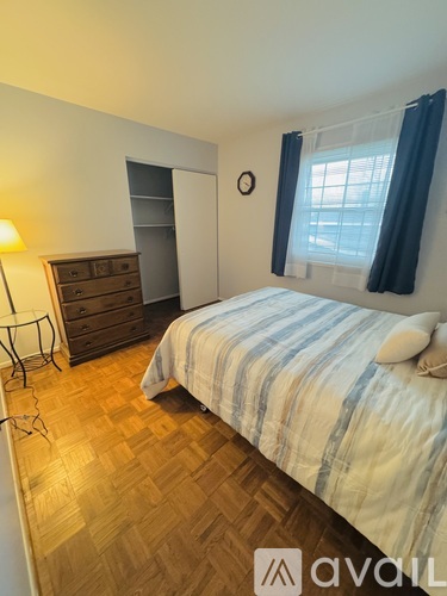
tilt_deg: -17.5
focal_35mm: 14
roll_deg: -0.1
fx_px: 241
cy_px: 298
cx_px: 224
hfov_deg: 85.7
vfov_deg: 102.1
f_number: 2.2
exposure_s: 1/60
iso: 800
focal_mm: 2.22
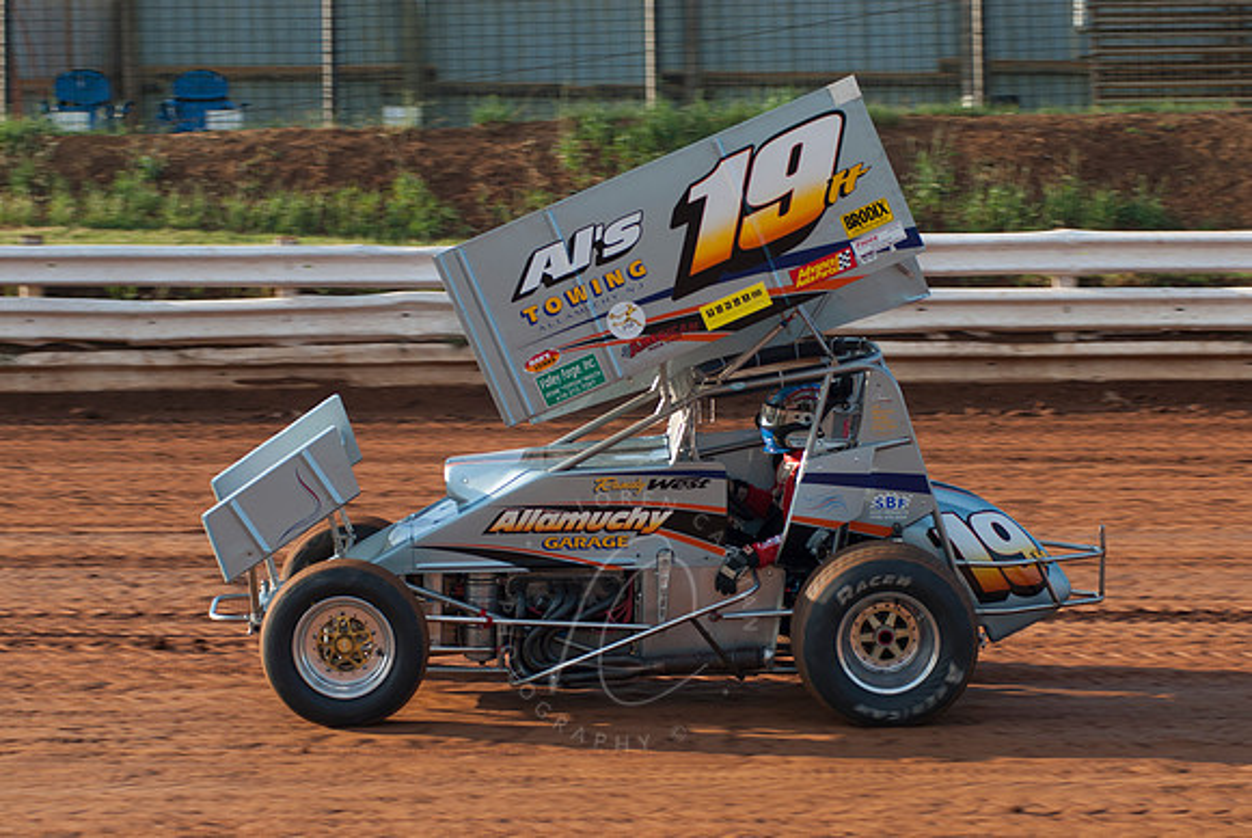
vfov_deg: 11.4
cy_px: 419
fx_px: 4177
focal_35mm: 120
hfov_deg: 17.0
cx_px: 626
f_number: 4
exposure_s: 1/400
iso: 100
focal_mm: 80
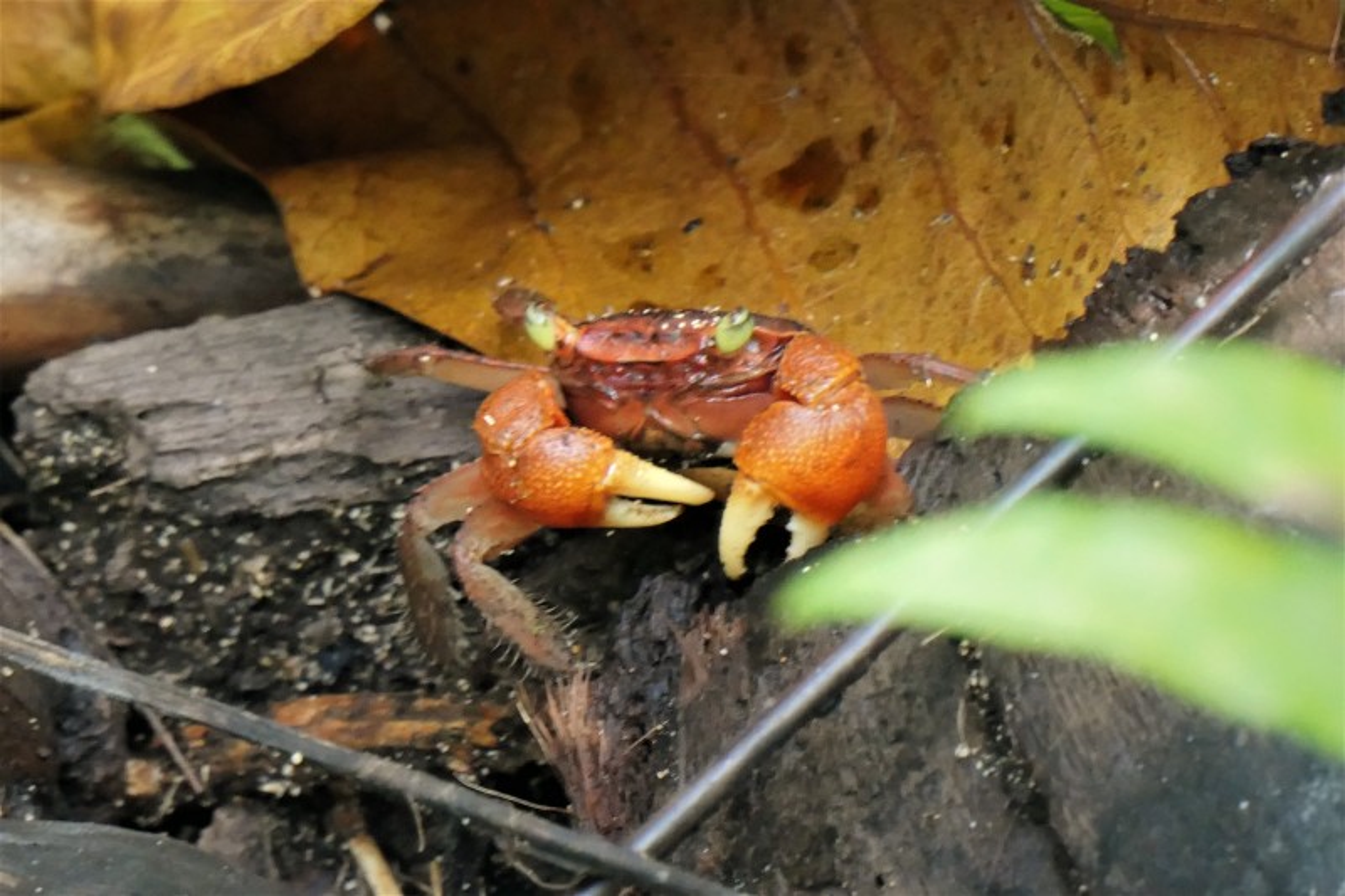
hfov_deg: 2.9
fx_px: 26893
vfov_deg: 1.9
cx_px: 672
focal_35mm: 720
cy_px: 448
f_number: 6.4
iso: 1600
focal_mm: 132
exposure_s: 1/40
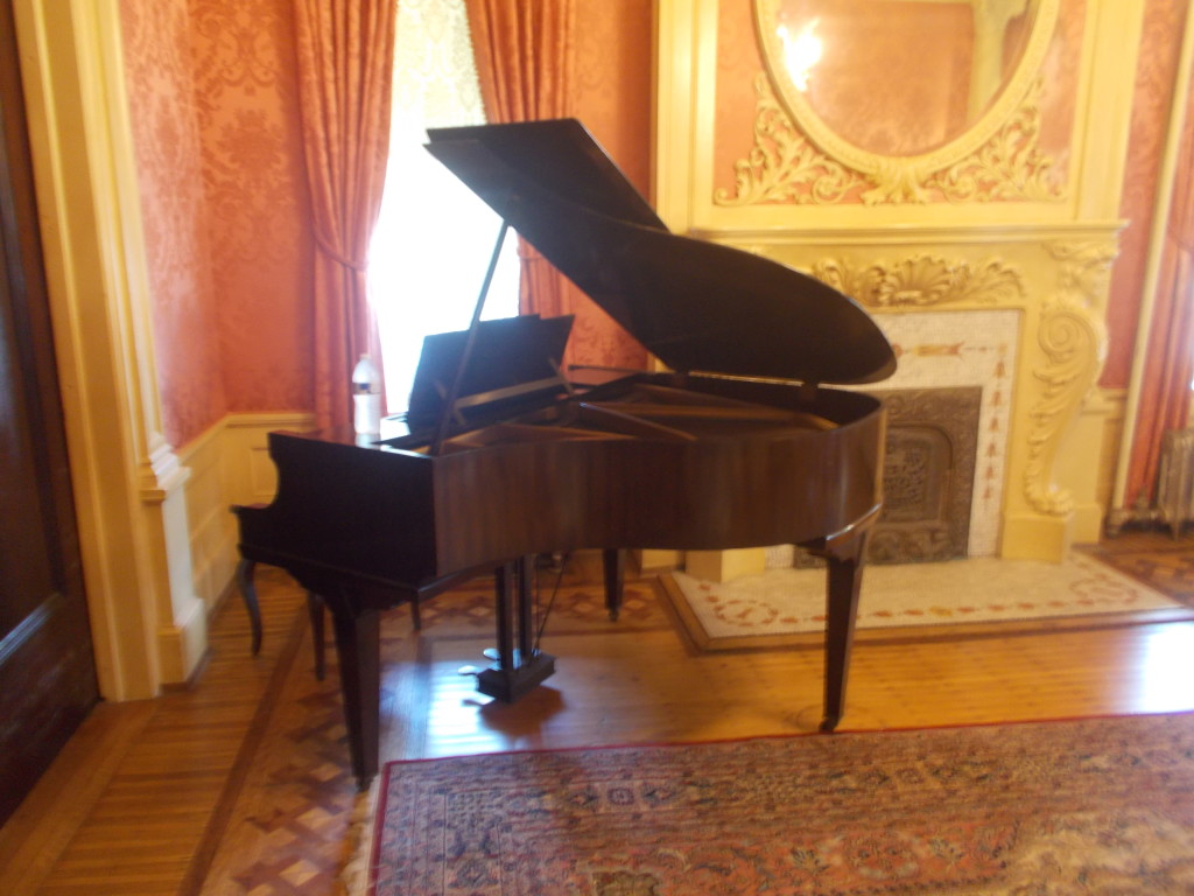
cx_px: 597
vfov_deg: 53.1
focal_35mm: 26
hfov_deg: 67.3
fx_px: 897
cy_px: 448
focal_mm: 4.6
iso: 200
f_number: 3.2
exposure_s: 1/2
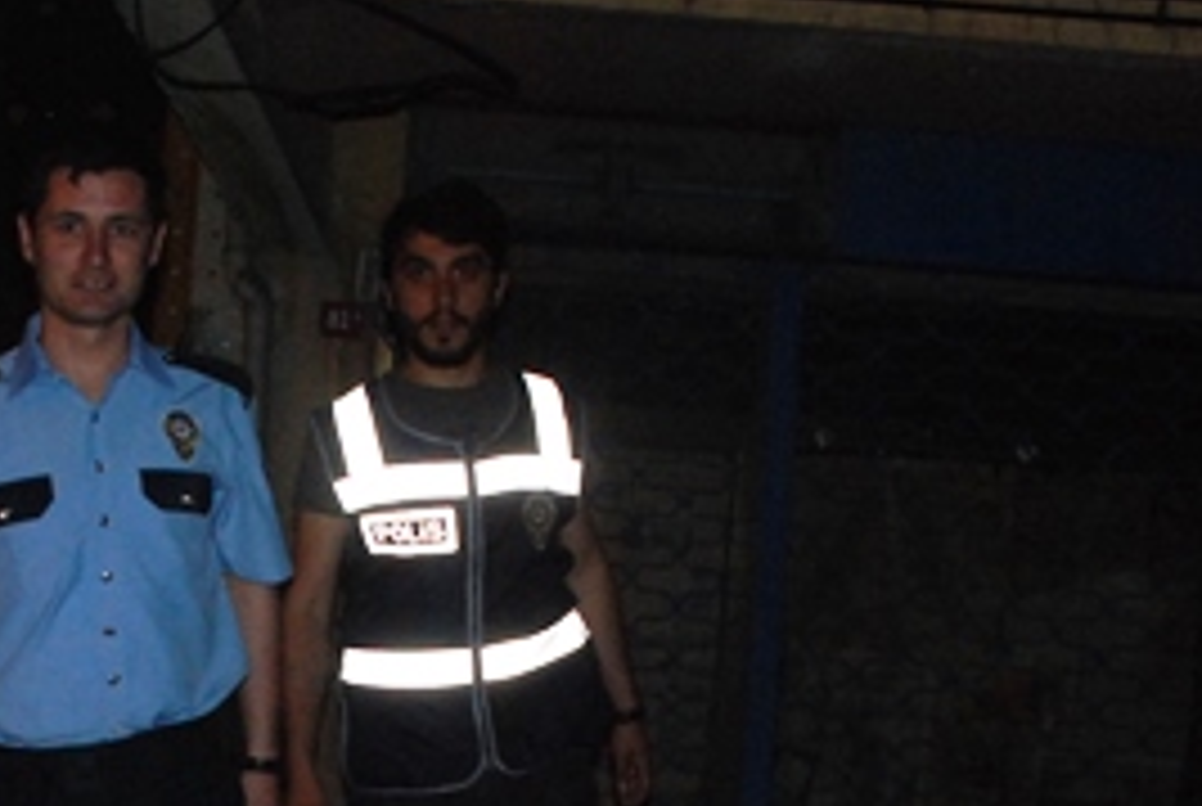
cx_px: 311
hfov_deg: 27.7
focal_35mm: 72
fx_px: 2408
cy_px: 811
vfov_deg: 18.5
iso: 1000
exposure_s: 1/60
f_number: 5
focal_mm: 20
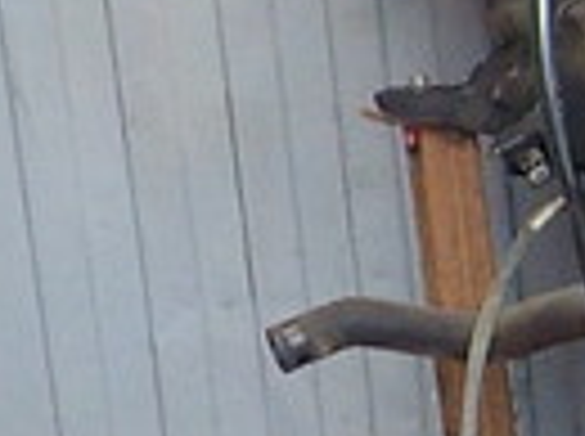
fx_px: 2497
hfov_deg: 11.8
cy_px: -63
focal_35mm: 148
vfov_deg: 9.9
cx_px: 1202
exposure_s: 1/30
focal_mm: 4.1
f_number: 3.3
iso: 320
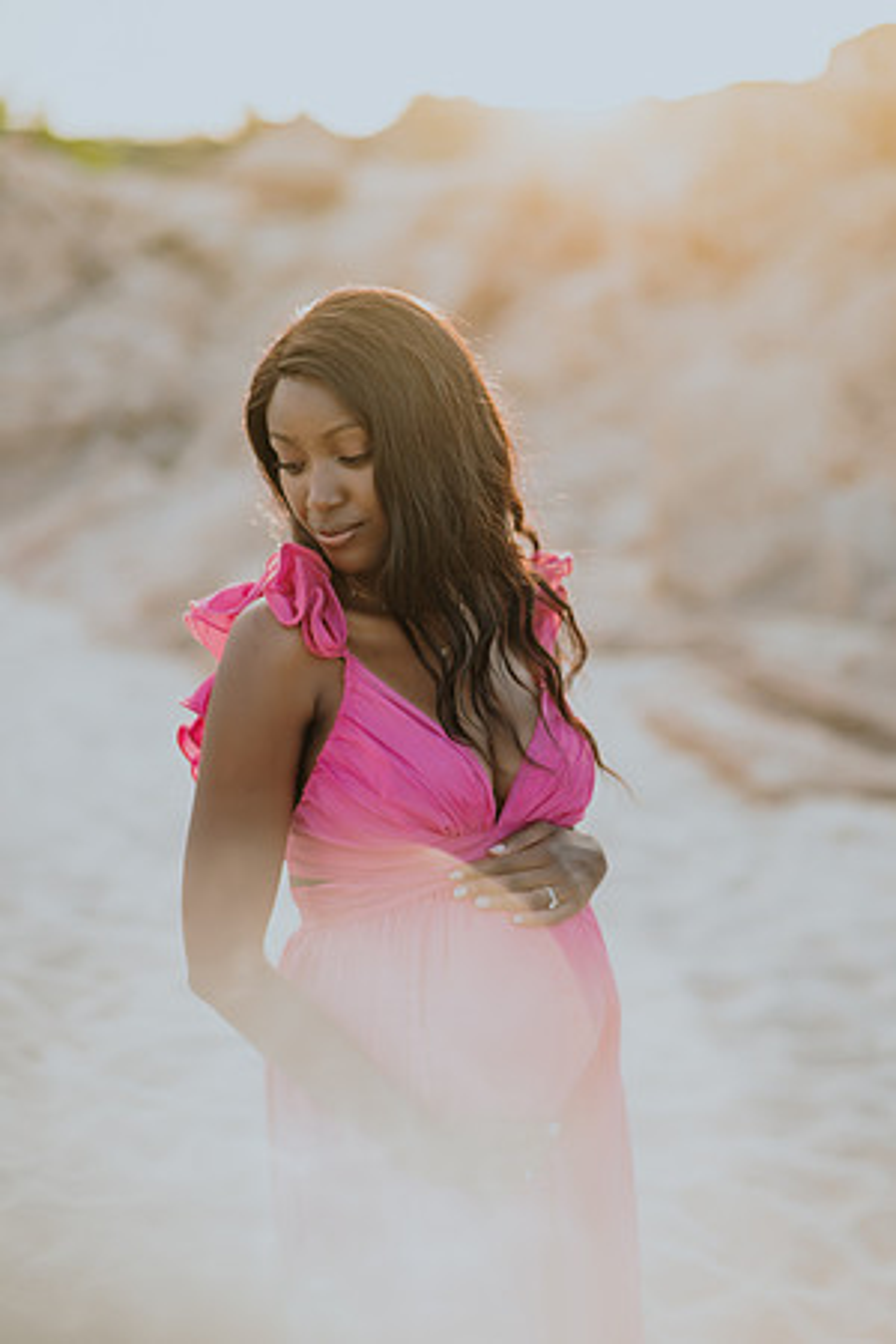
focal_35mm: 58
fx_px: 2165
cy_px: 672
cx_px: 448
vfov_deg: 34.5
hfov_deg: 23.4
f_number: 1.8
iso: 100
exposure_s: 1/800
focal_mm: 58
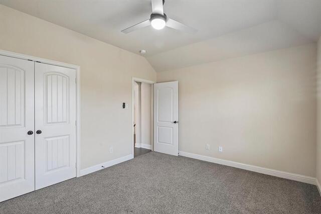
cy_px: 107
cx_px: 160
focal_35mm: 16
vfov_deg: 72.0
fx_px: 147
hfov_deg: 95.0
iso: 400
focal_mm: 16.5
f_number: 8
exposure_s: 1/25
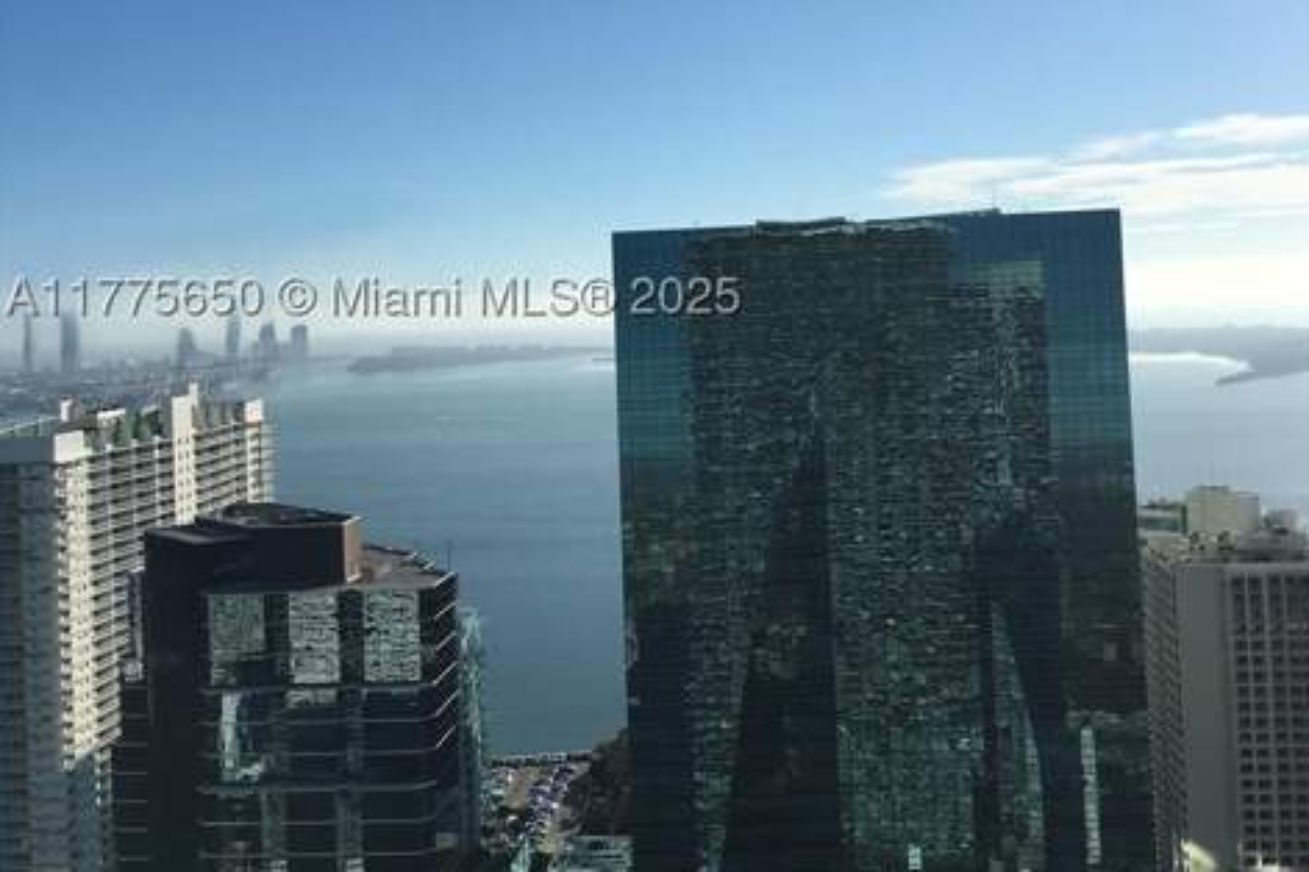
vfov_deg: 32.4
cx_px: 659
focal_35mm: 41
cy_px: 305
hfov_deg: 47.4
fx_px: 1491
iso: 25
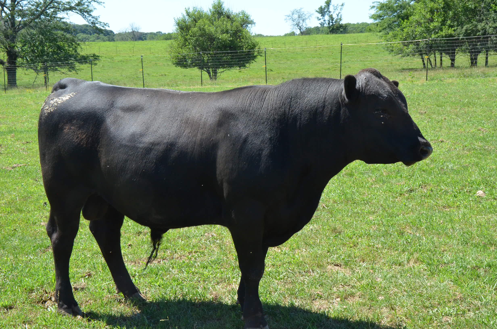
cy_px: 164
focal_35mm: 60
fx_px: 827
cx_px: 248
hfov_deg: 33.5
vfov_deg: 22.5
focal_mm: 40
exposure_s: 1/800
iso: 2000
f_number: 14
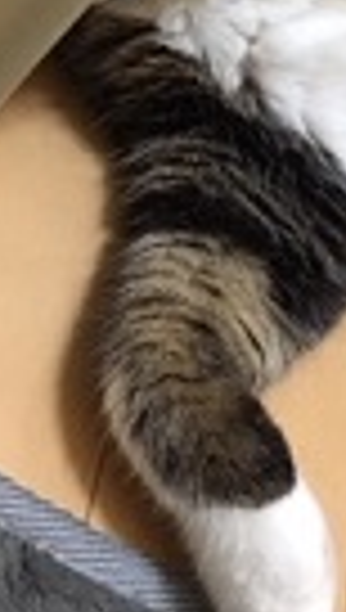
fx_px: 1688
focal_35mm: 104
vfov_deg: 19.8
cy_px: -27
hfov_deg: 11.6
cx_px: 324
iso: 200
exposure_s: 1/30
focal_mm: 4.15
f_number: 2.2
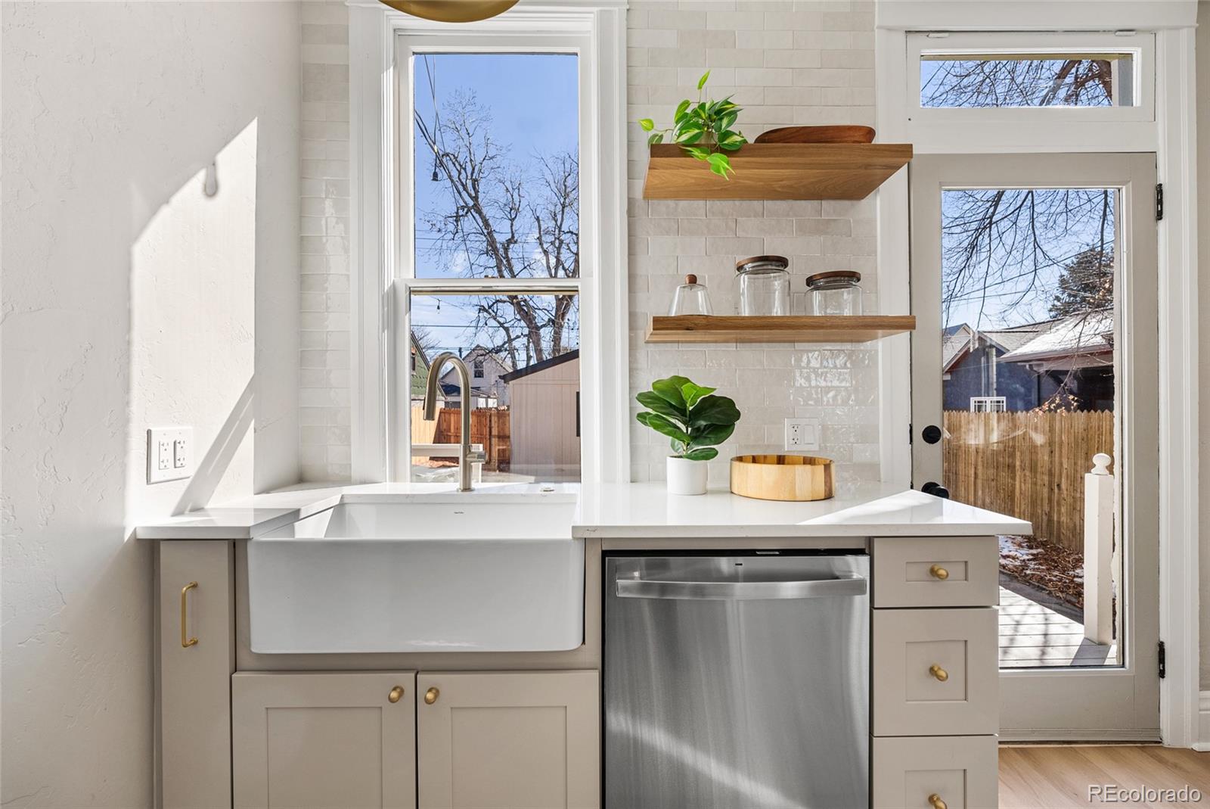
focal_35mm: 16
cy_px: 404
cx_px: 605
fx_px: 538
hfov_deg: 96.7
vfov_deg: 73.8
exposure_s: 1/500
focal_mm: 16
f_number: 8
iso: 200
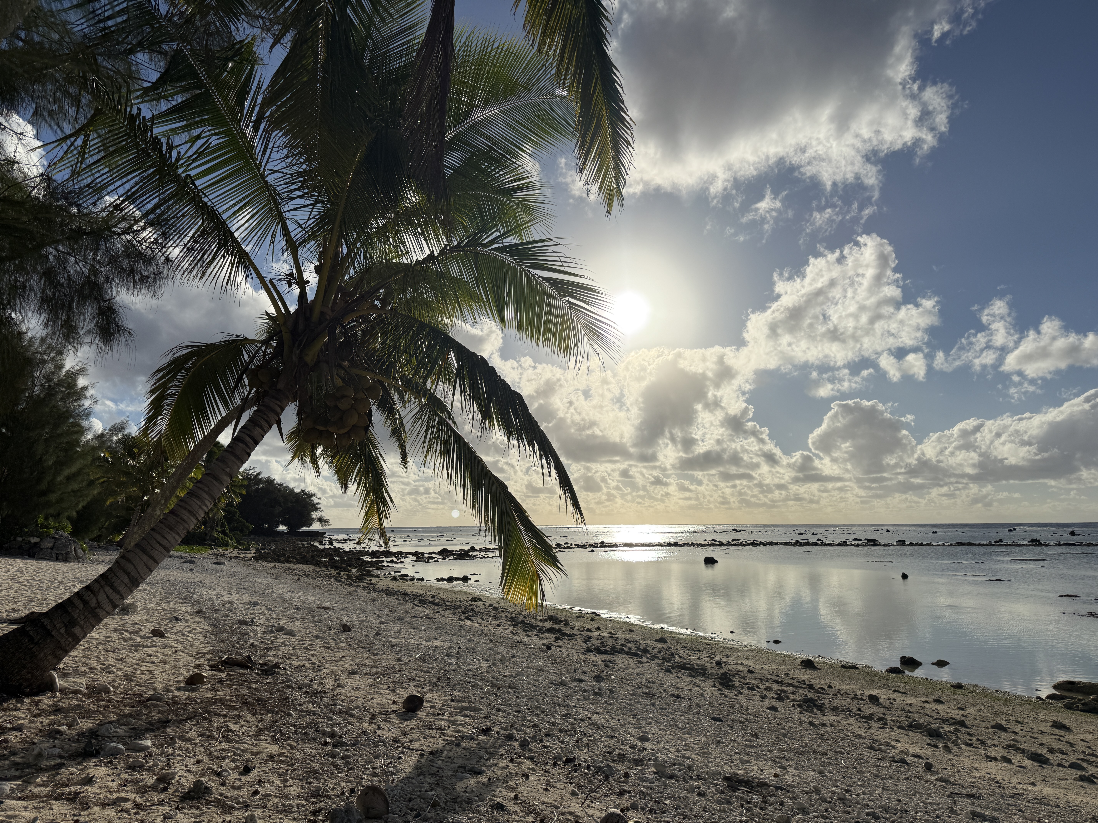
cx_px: 549
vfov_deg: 56.8
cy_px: 412
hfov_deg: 71.6
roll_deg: -0.7
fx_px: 761
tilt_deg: +9.2
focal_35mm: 24
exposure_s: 1/22727
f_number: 1.78
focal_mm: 6.76
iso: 64
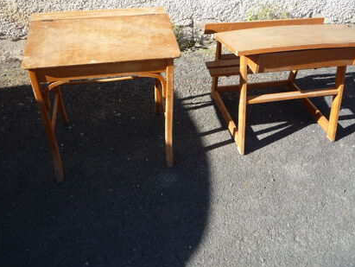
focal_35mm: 35
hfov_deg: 52.5
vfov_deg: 40.7
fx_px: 359
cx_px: 197
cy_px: 123
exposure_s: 1/250
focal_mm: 5.2
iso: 100
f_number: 4
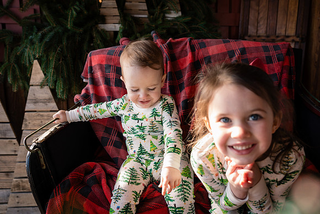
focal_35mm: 33
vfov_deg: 40.1
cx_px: 175
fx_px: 292
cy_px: 97
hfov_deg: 57.3
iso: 400
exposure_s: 1/250
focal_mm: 30
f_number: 4
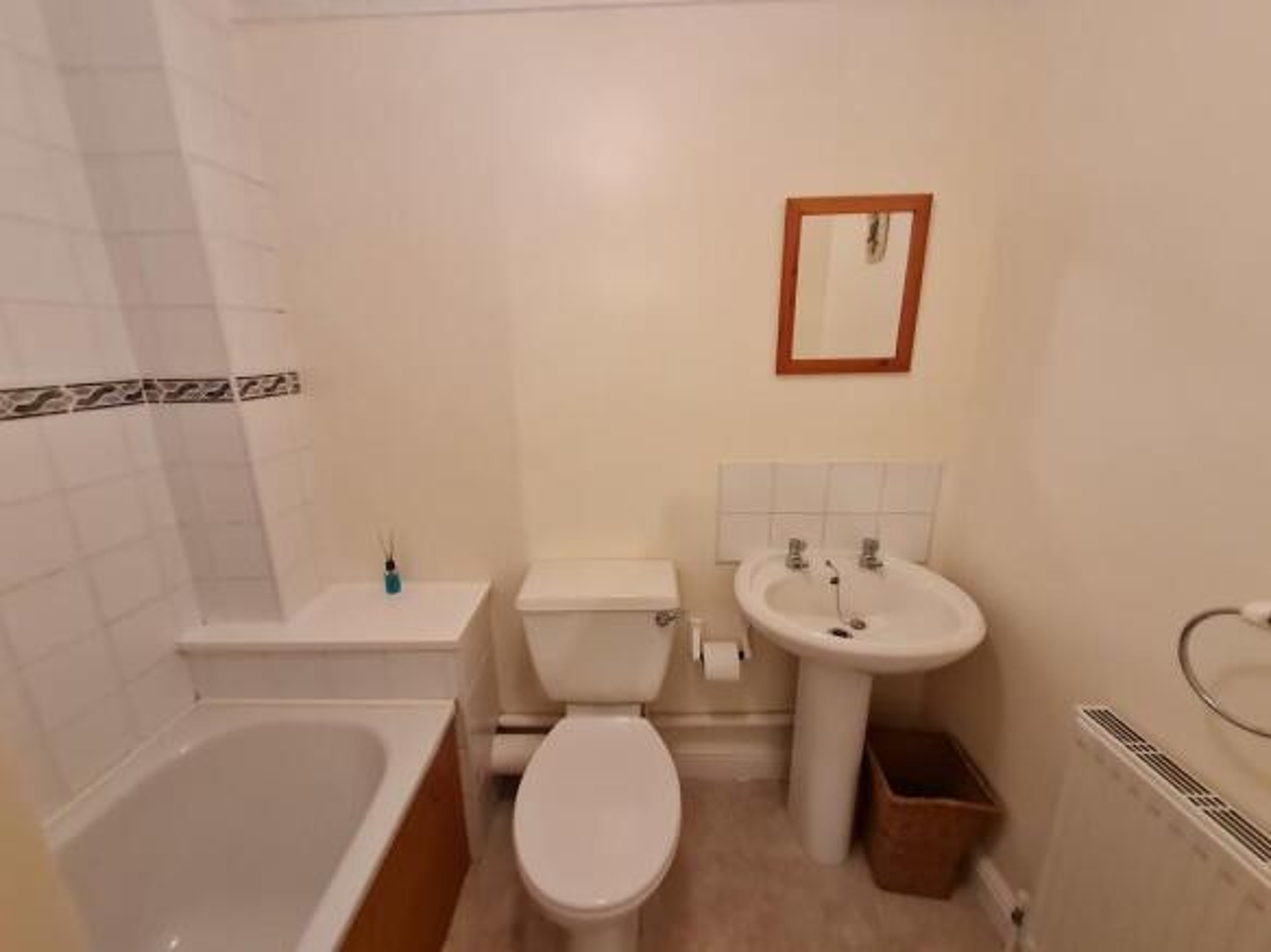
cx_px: 636
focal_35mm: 13
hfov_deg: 106.2
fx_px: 477
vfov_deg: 89.9
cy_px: 476
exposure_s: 1/50
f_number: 2.2
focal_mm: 1.74
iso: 250
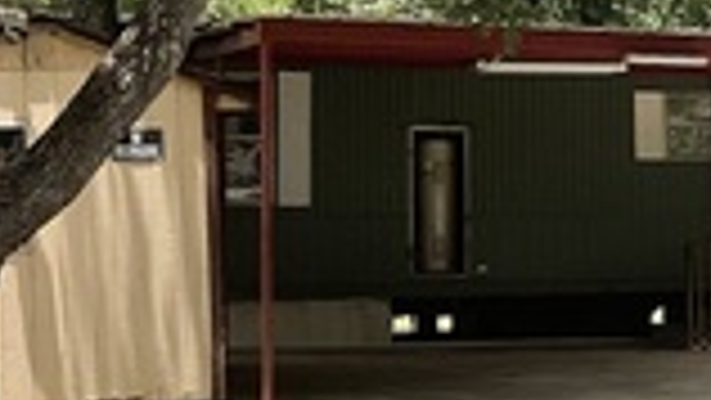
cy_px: 220
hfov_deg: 15.3
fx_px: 2414
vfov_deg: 9.5
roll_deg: -1.2
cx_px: 1102
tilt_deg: -0.8
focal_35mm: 128
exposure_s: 1/1626
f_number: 1.8
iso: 16
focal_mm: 3
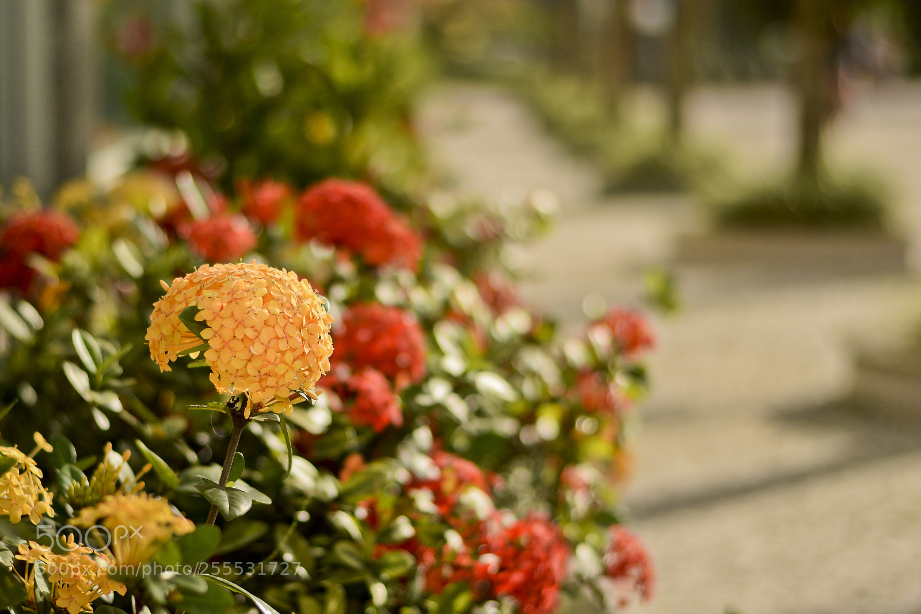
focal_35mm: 75
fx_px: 1918
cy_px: 307
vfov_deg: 18.2
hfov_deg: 27.0
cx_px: 460
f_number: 2
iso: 100
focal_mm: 50
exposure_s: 1/4000
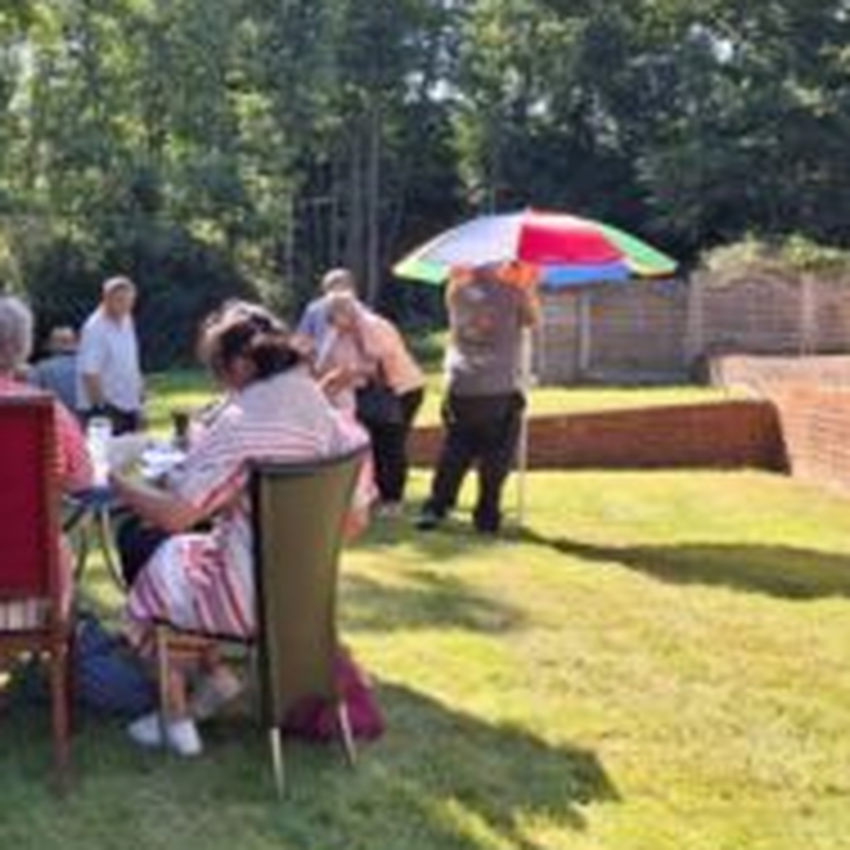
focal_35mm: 43
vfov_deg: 39.1
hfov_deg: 36.4
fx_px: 1195
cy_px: 360
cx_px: 63
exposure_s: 1/498
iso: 50
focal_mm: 5.54
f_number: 1.8
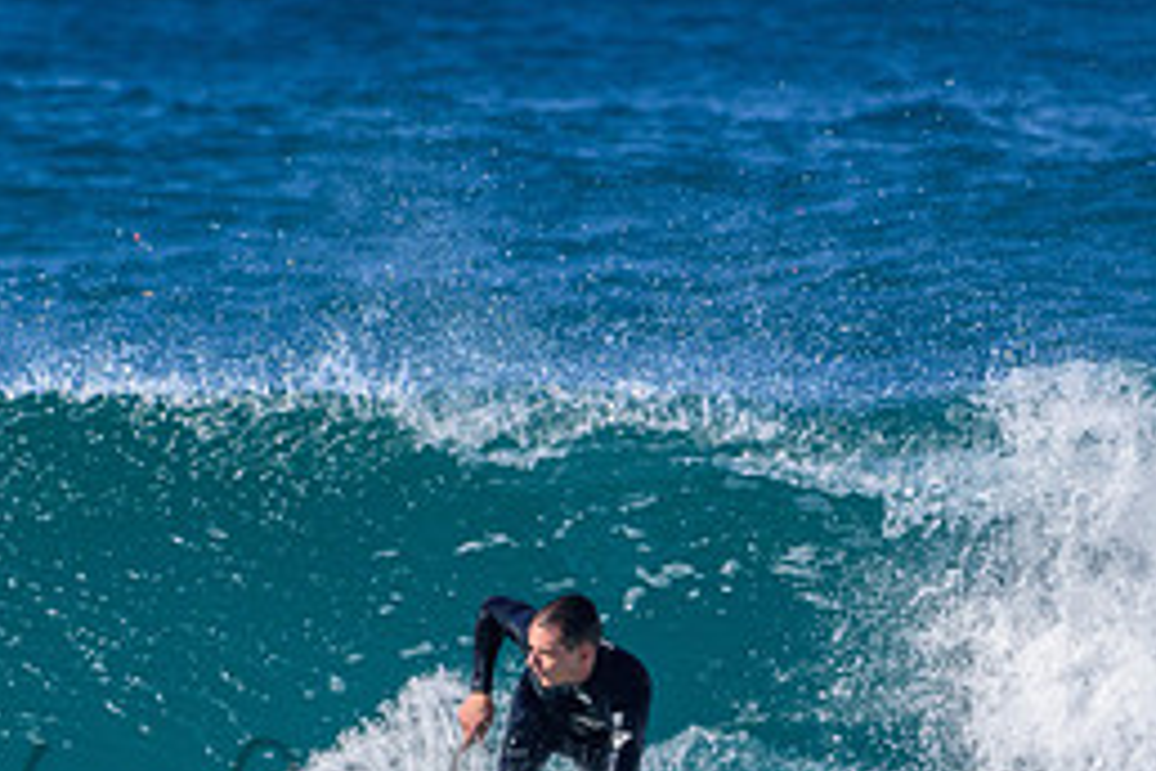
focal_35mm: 1688
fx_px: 54199
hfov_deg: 1.2
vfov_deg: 0.8
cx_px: 426
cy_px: 769
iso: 280
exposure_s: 1/2000
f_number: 5.6
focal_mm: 500
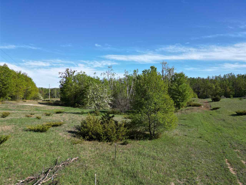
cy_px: 92
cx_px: 123
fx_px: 171
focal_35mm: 24
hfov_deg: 71.6
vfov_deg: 56.8
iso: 110
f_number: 1.7
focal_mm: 6.72
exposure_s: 1/2500
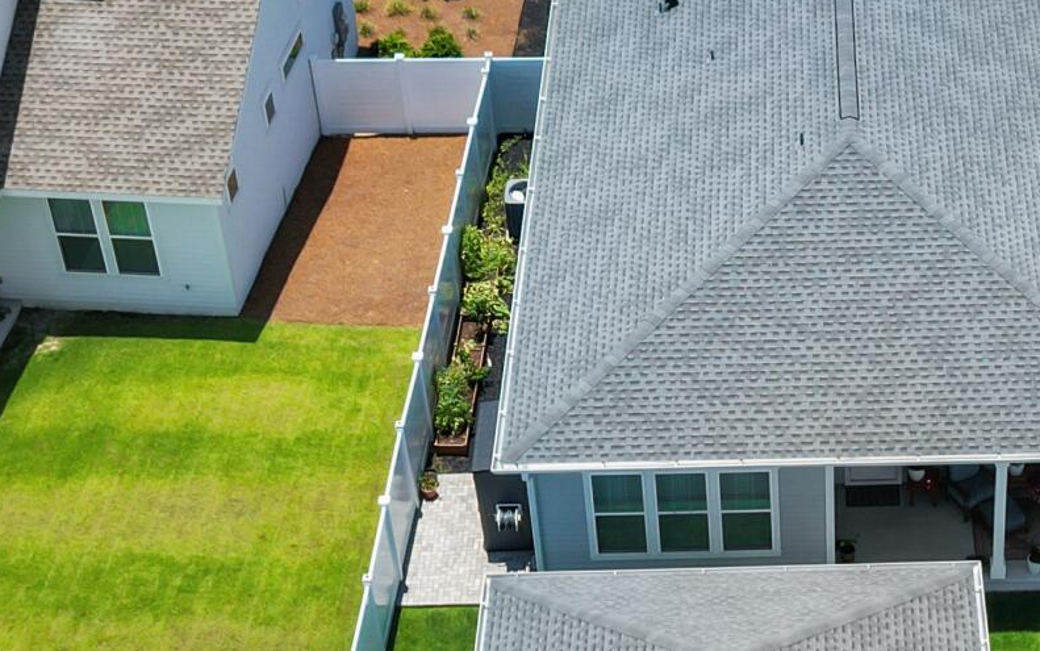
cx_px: 891
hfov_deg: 23.8
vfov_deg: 15.3
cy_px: 459
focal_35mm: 85
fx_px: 2410
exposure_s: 1/1500
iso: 100
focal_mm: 8.38
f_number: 2.8
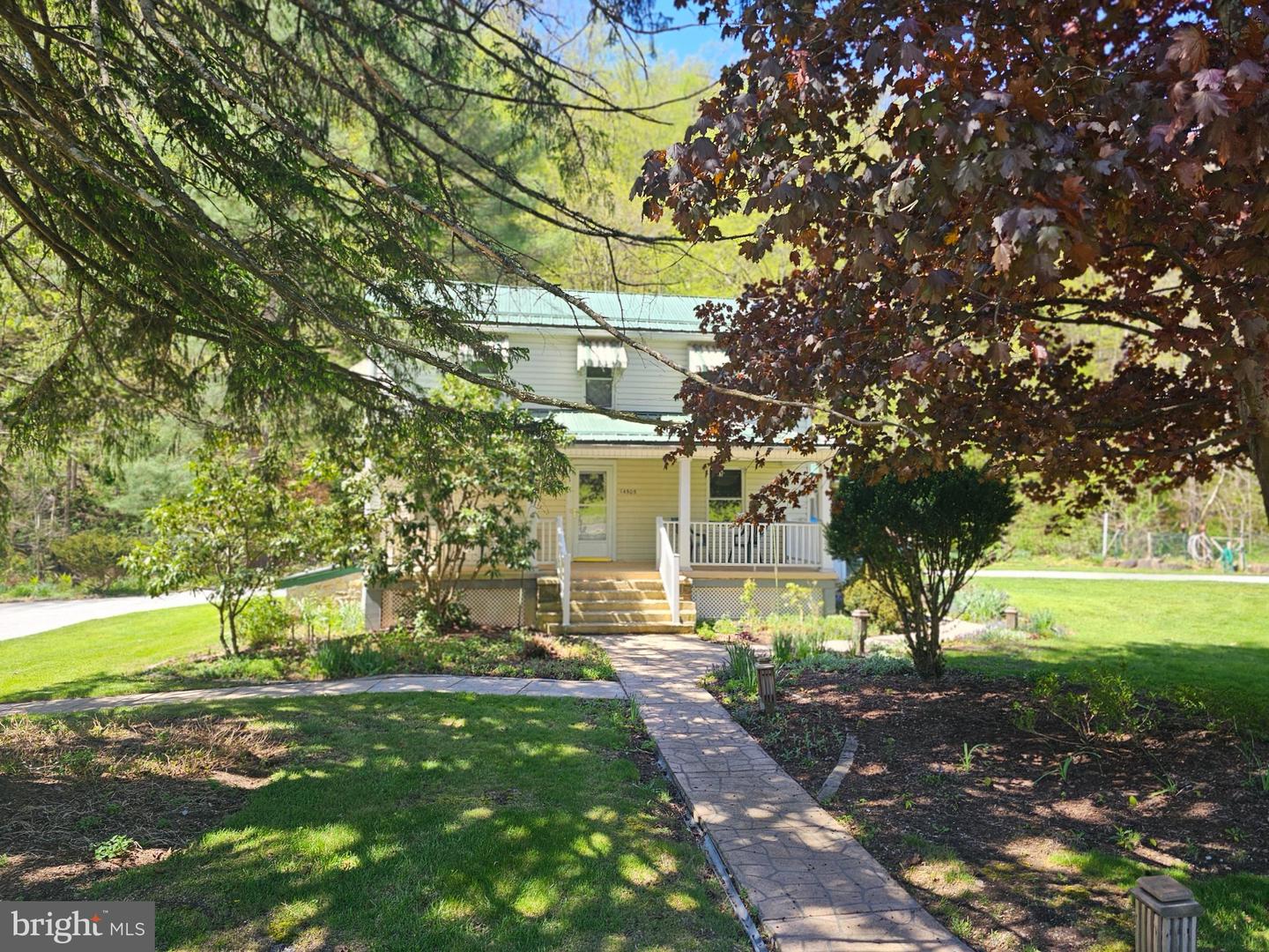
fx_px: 843
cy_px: 476
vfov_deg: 58.9
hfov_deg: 73.9
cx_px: 634
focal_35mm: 23
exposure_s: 1/127
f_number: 1.7
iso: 10
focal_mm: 6.3
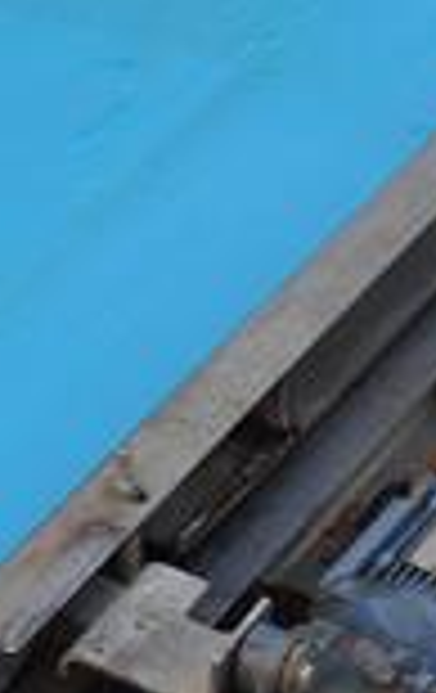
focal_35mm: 158
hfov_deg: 8.3
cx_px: -79
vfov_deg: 13.2
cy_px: 130
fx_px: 2987
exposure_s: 1/200
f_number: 5.6
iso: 160
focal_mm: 18
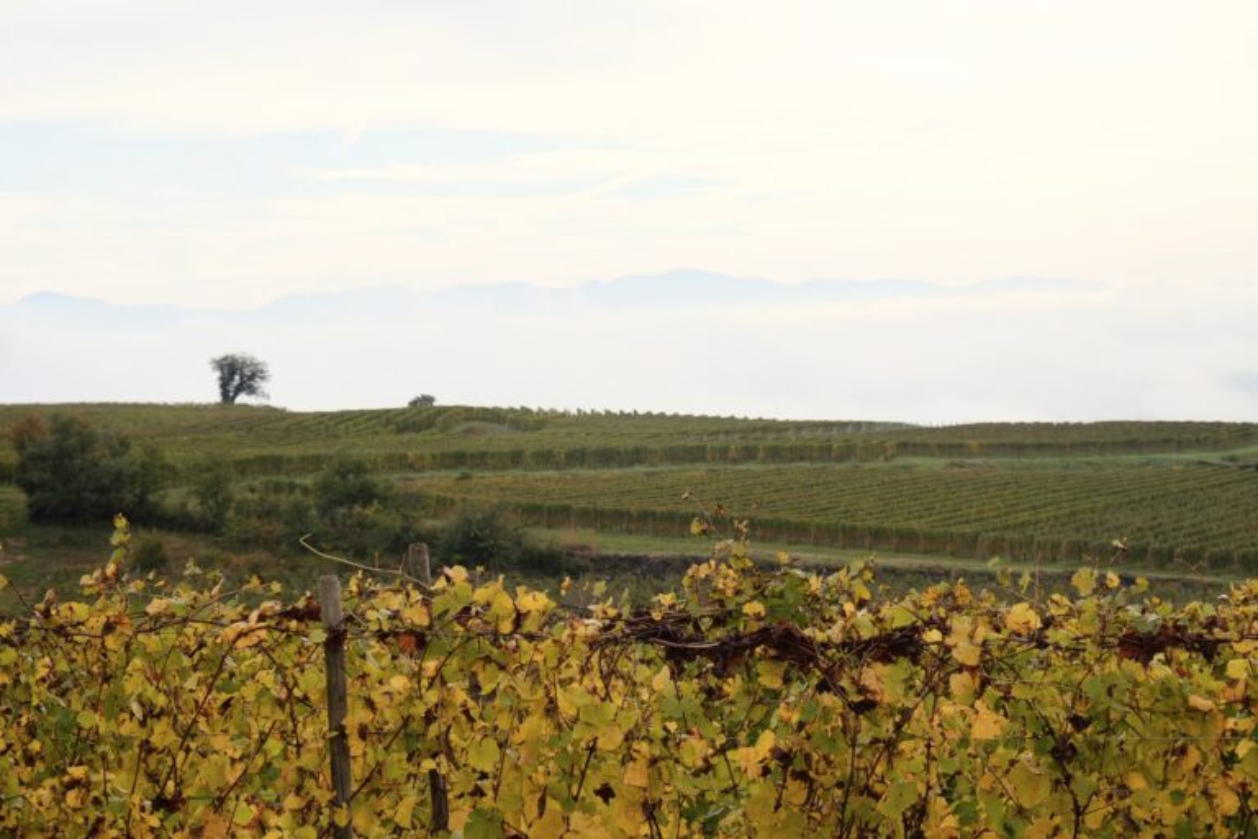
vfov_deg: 16.5
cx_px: 629
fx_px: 2900
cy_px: 420
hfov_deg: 24.5
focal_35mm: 83
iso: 400
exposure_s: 1/320
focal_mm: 55
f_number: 8
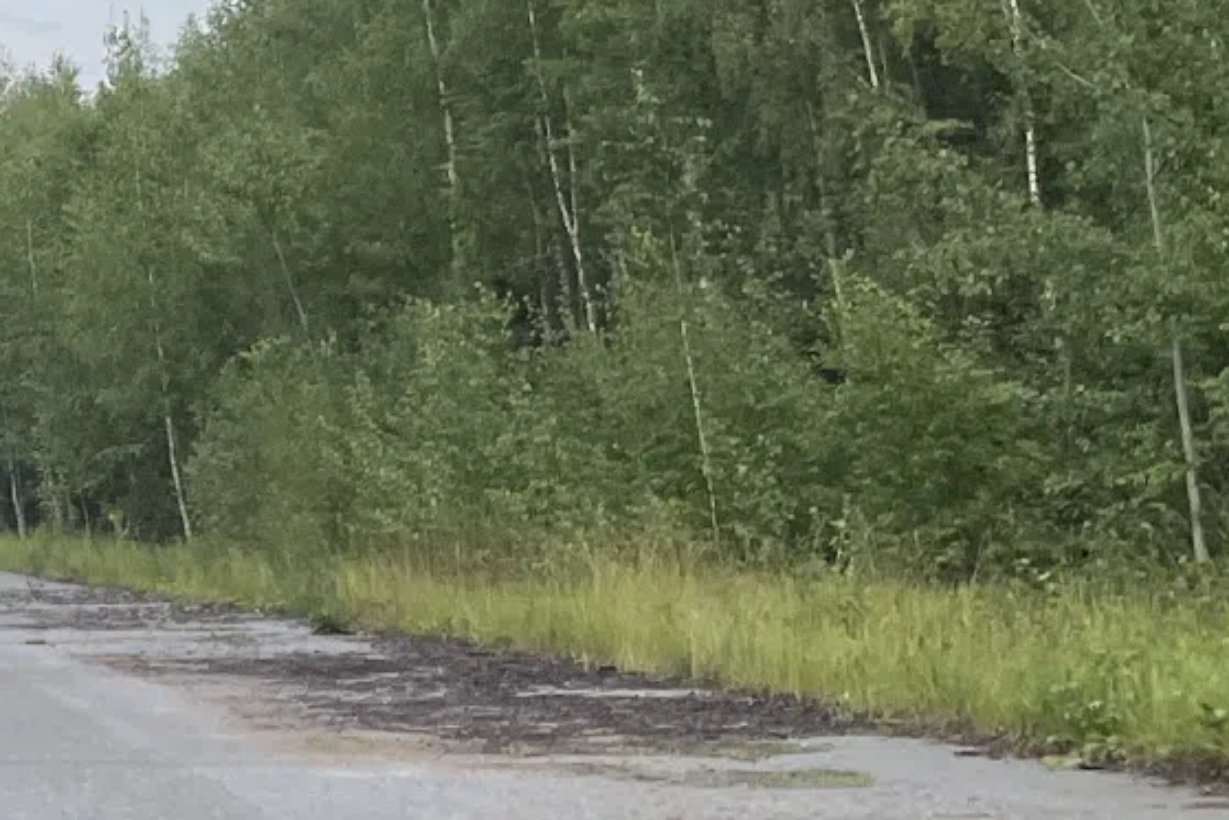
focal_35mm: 116
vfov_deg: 11.4
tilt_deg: +8.6
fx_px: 3961
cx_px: -413
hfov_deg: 16.6
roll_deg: -0.3
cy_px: -365
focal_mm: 4.2
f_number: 1.6
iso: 32
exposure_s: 1/1335
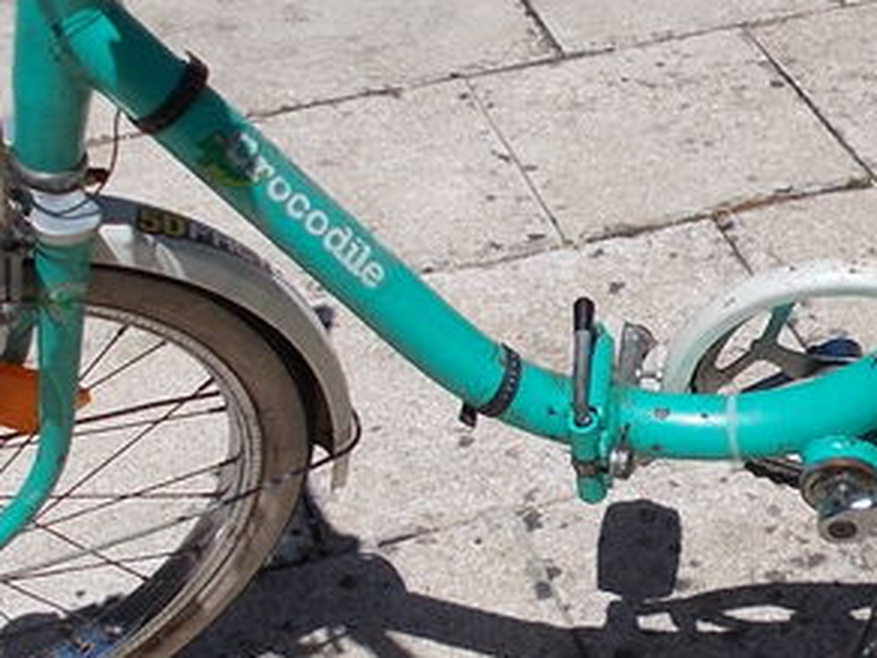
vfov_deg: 16.6
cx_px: 850
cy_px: 327
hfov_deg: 21.3
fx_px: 2255
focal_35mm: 89
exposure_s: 1/320
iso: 80
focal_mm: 4.6
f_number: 8
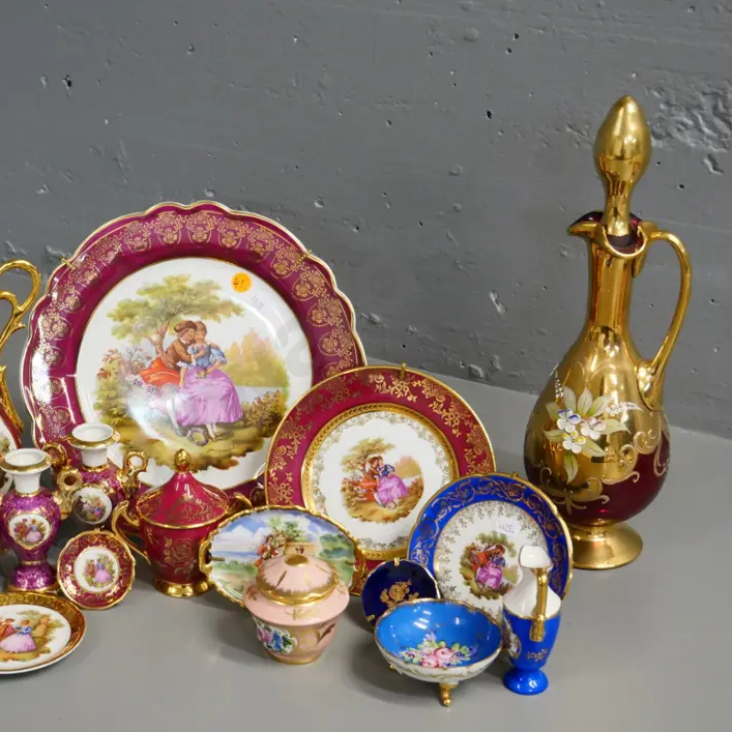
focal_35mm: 64
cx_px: 264
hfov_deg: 26.8
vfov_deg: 26.9
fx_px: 1531
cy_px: 373
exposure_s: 1/50
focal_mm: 25
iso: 1600
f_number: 5.6
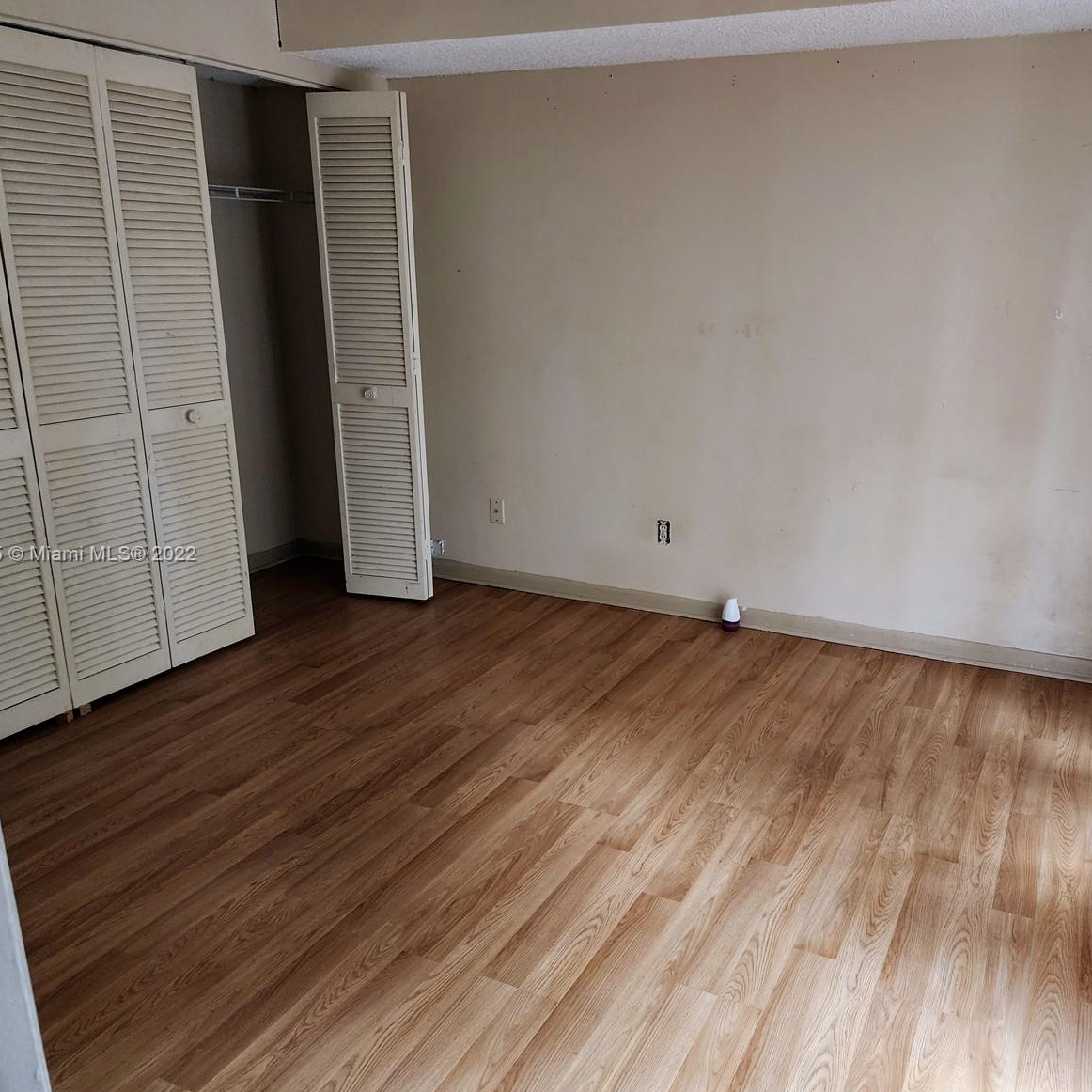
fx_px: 999
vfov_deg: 57.3
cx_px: 647
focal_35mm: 28
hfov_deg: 56.9
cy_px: 555
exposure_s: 1/40
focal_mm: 6.4
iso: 640
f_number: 1.8
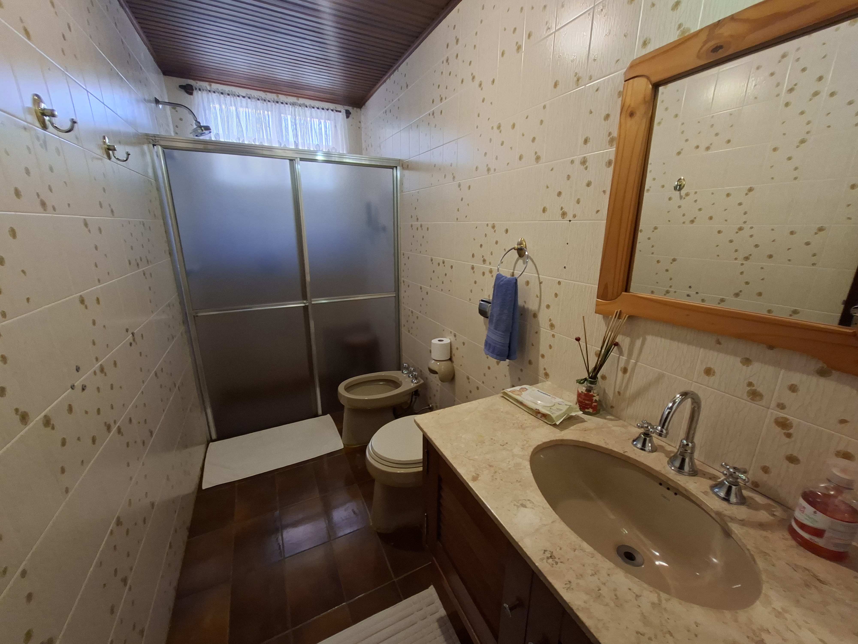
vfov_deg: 89.9
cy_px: 322
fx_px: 322
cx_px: 429
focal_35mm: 13
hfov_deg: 106.2
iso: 160
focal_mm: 1.74
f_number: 2.2
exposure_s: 1/24
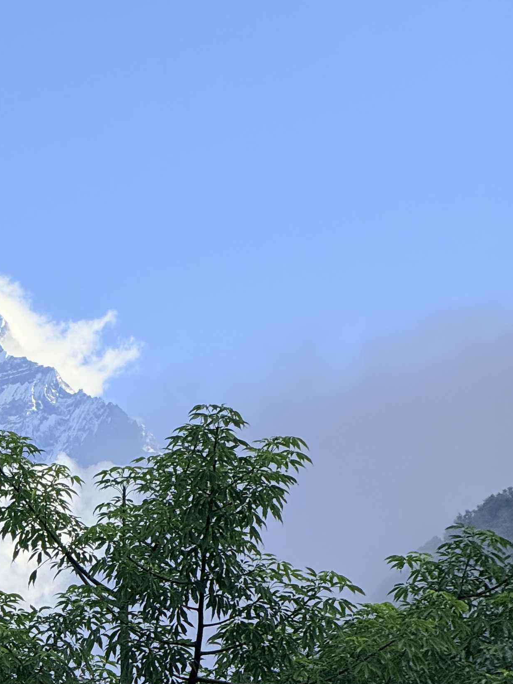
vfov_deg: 6.7
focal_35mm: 293
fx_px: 5790
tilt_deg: +7.5
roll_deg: +1.5
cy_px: 628
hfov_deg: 5.1
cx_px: -109
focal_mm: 15.66
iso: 50
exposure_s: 1/776
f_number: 2.8
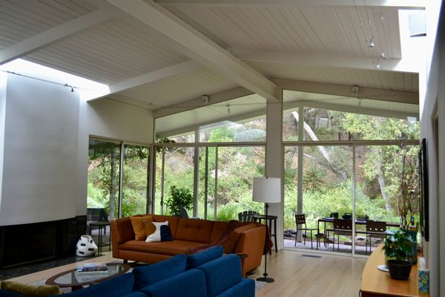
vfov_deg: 40.0
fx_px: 408
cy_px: 148
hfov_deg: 57.2
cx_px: 222
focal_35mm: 33
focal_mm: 22
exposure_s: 1/80
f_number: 4.5
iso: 400
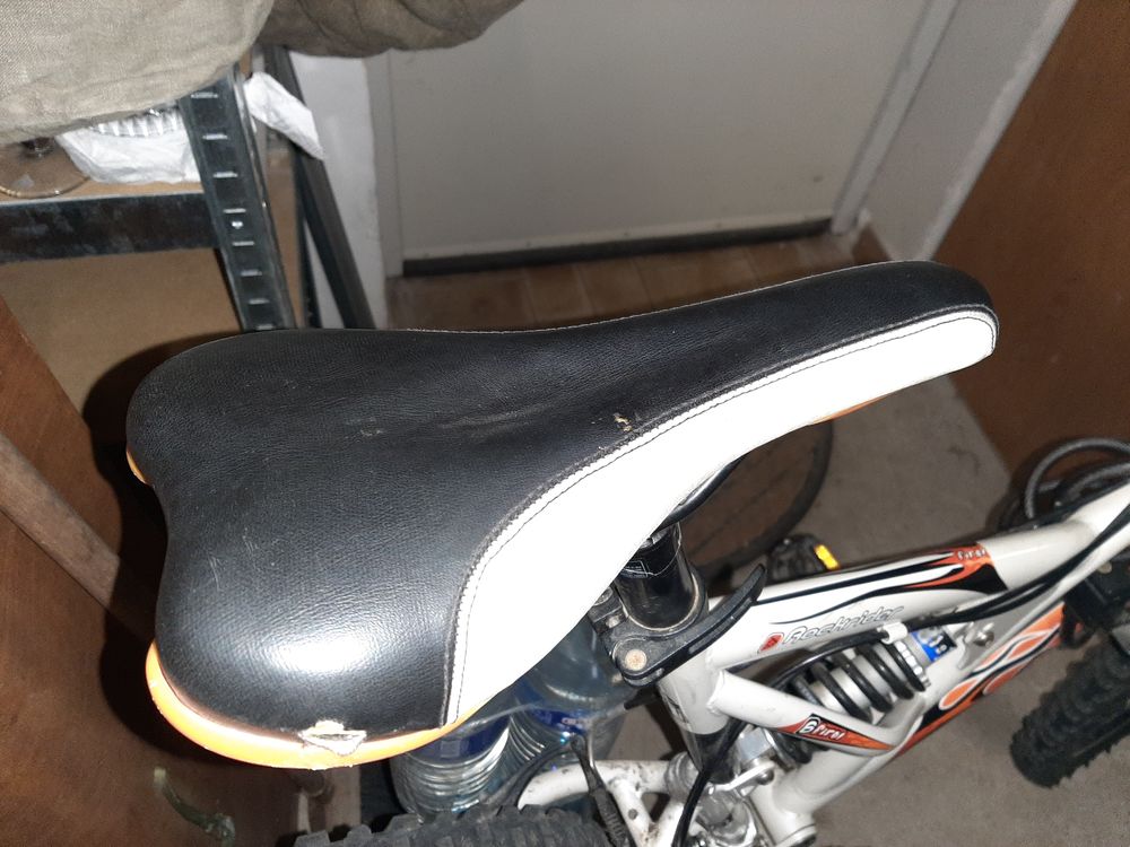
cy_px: 424
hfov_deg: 67.3
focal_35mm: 26
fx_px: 849
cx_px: 565
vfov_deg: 53.1
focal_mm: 3.93
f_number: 1.7
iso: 1000
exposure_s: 1/20
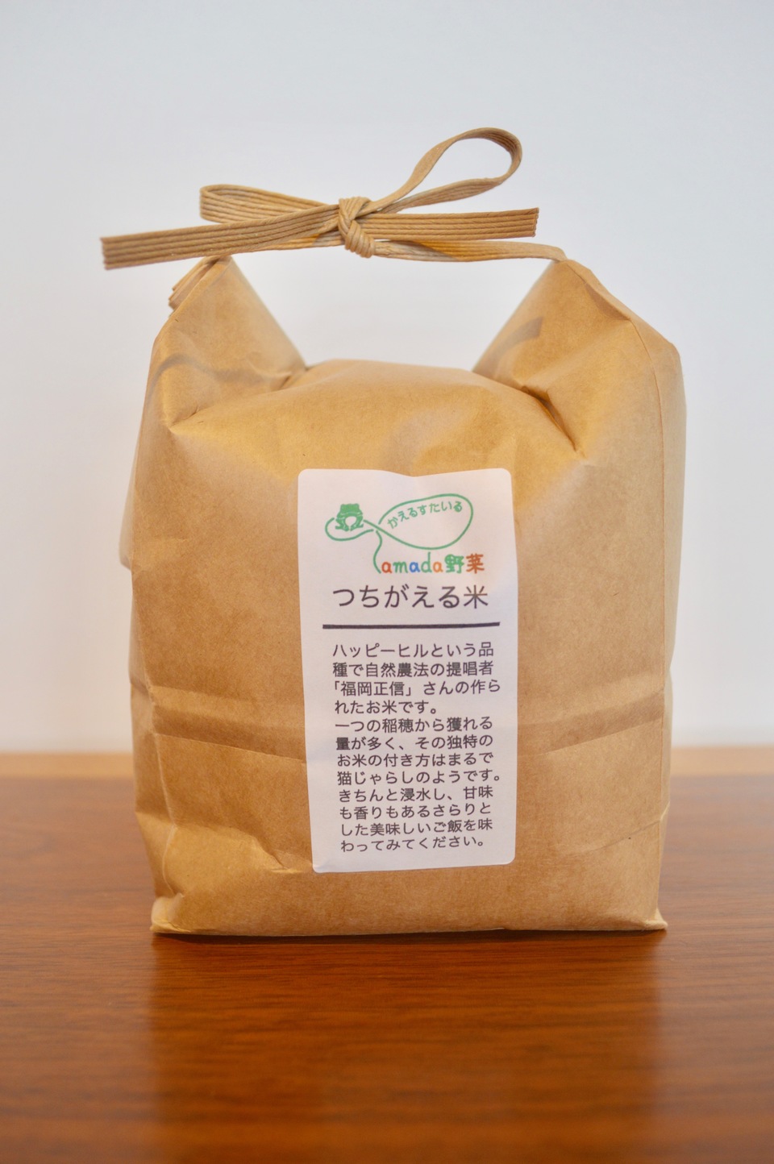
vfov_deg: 62.0
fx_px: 969
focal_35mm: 30
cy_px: 582
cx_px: 387
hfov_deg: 43.5
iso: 400
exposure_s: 1/15
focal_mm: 20
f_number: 3.8
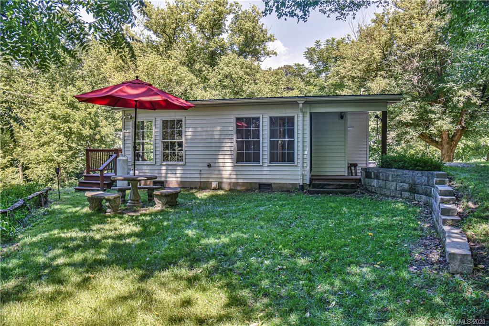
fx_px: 326
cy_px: 163
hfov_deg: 73.7
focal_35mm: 24
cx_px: 244
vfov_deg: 53.1
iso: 1600
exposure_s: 1/200
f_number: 7.1
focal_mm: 24
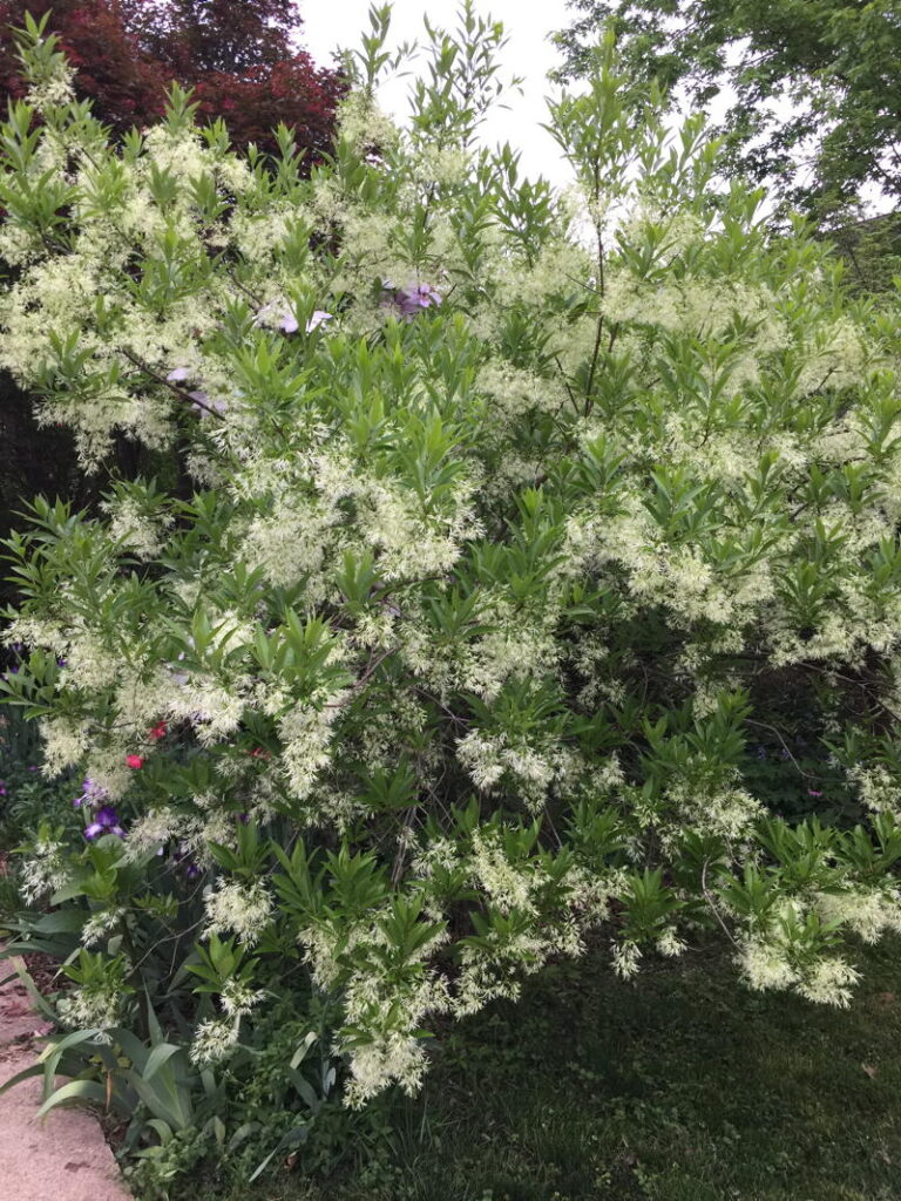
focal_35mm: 29
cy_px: 600
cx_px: 450
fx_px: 1006
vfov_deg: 61.7
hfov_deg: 48.2
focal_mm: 4.15
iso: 32
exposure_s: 1/30
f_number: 2.2
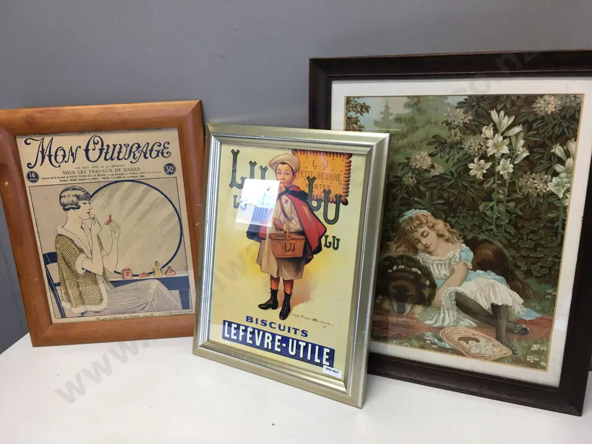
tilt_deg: -19.4
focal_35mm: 29
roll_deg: +1.9
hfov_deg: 61.7
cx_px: 296
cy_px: 222
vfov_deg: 48.2
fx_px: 496
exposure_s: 1/33
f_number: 2.2
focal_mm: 4.15
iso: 32
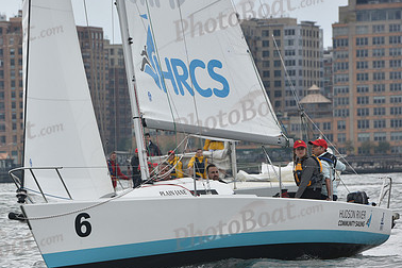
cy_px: 182
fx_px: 3428
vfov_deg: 4.5
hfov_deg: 6.7
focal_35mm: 307
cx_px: 119
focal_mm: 200
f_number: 10
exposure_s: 1/800
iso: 400
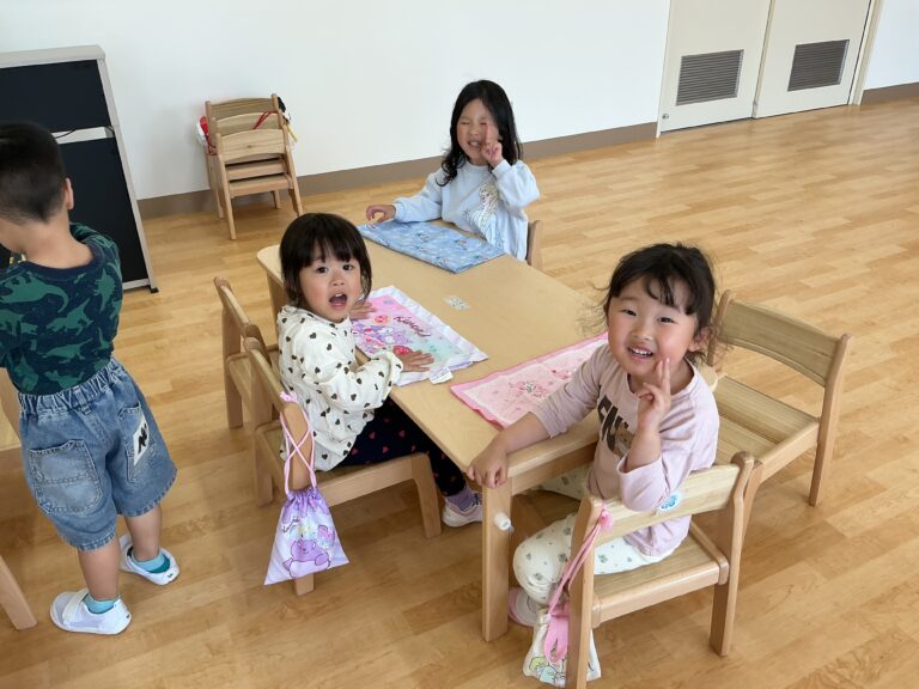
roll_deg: -0.2
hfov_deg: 61.7
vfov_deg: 48.2
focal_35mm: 29
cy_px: 344
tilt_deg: -31.9
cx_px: 460
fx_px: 770
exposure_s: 1/120
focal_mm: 3
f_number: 1.8
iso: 32
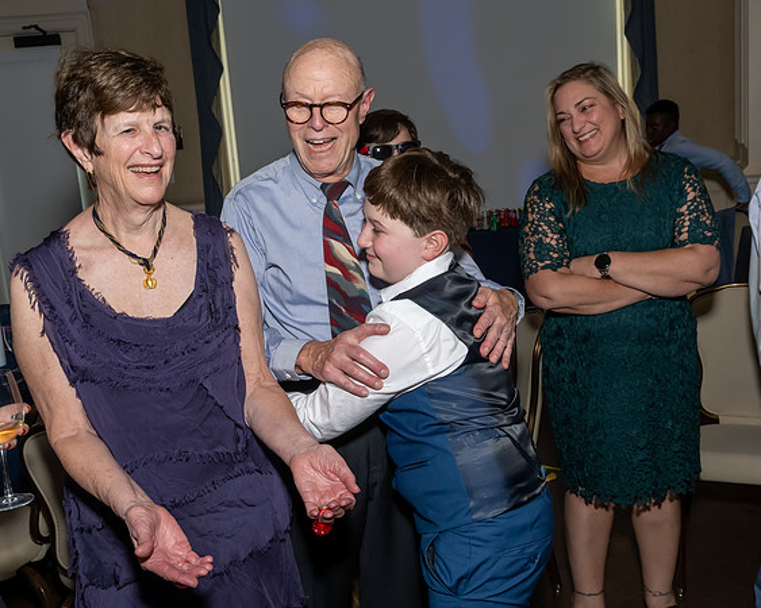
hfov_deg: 47.8
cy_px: 298
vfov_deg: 39.0
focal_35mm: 38
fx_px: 858
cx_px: 394
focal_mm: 20
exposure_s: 1/250
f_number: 8
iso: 1000
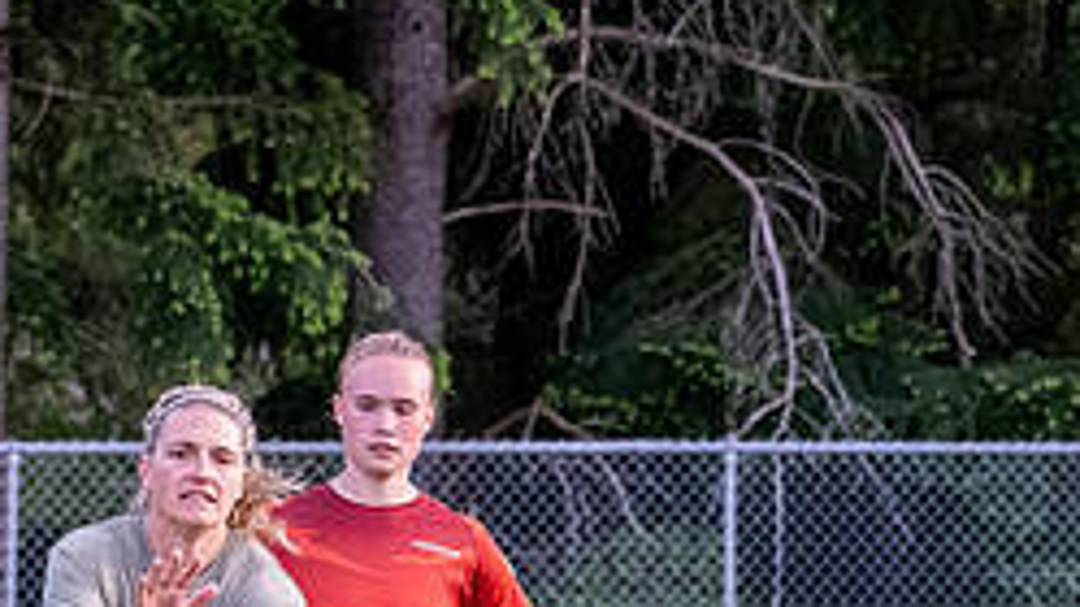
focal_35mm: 614
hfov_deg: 3.5
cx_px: 52
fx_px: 17581
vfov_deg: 2.0
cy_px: 605
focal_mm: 115
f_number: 5.6
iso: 4000
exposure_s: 1/1000
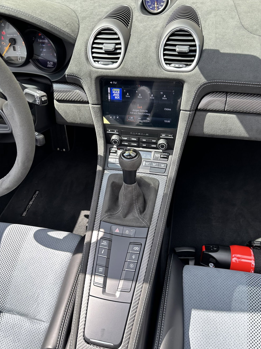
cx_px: 135
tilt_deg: -46.2
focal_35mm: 25
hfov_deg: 54.9
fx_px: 251
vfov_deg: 69.4
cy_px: 172
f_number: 1.78
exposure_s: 1/564
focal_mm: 6.86
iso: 80
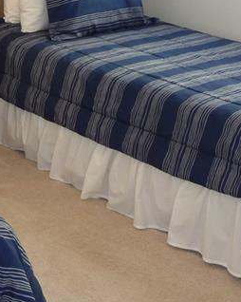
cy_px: 143
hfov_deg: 16.3
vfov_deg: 21.7
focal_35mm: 88
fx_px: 785
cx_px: -94
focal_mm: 4.7
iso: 100
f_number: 3.3
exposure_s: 1/30
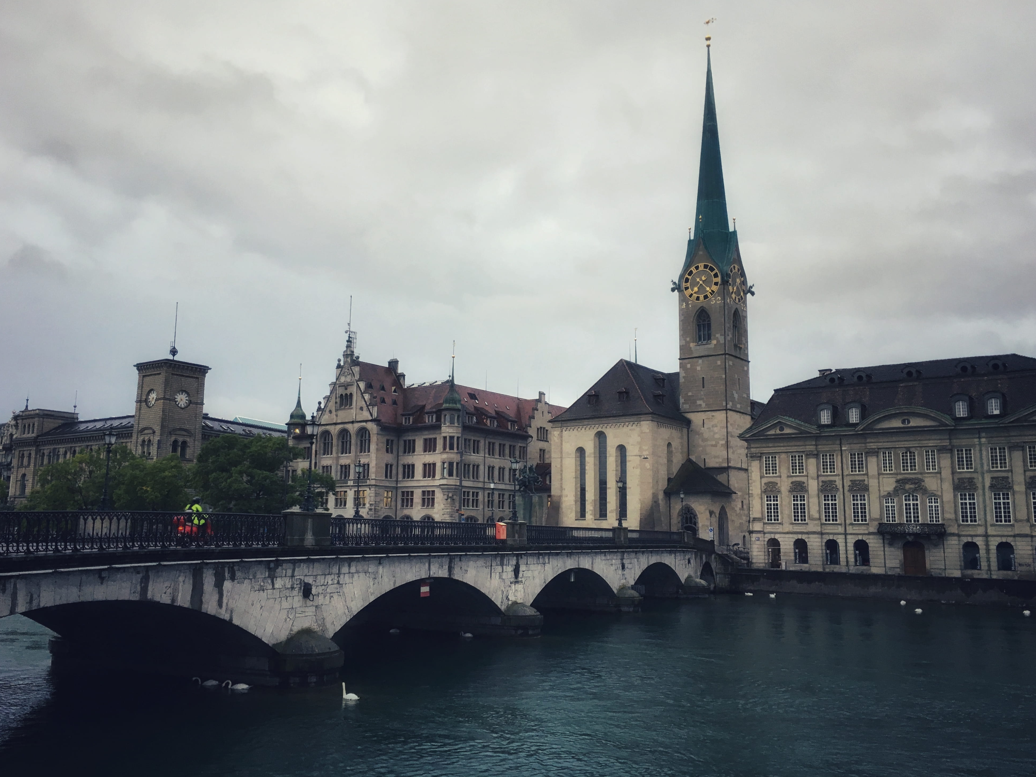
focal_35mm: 30
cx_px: 516
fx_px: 898
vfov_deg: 46.8
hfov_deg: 60.0
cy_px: 384
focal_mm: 4.15
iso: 32
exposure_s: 1/33
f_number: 2.2
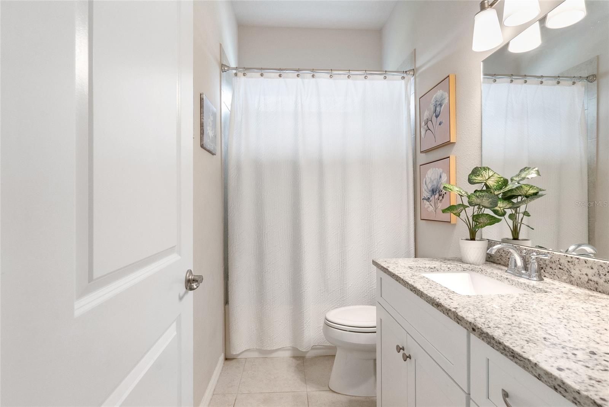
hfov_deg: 90.0
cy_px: 204
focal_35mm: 18
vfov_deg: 67.4
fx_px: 305
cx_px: 304
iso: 3200
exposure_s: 1/30
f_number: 9
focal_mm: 18
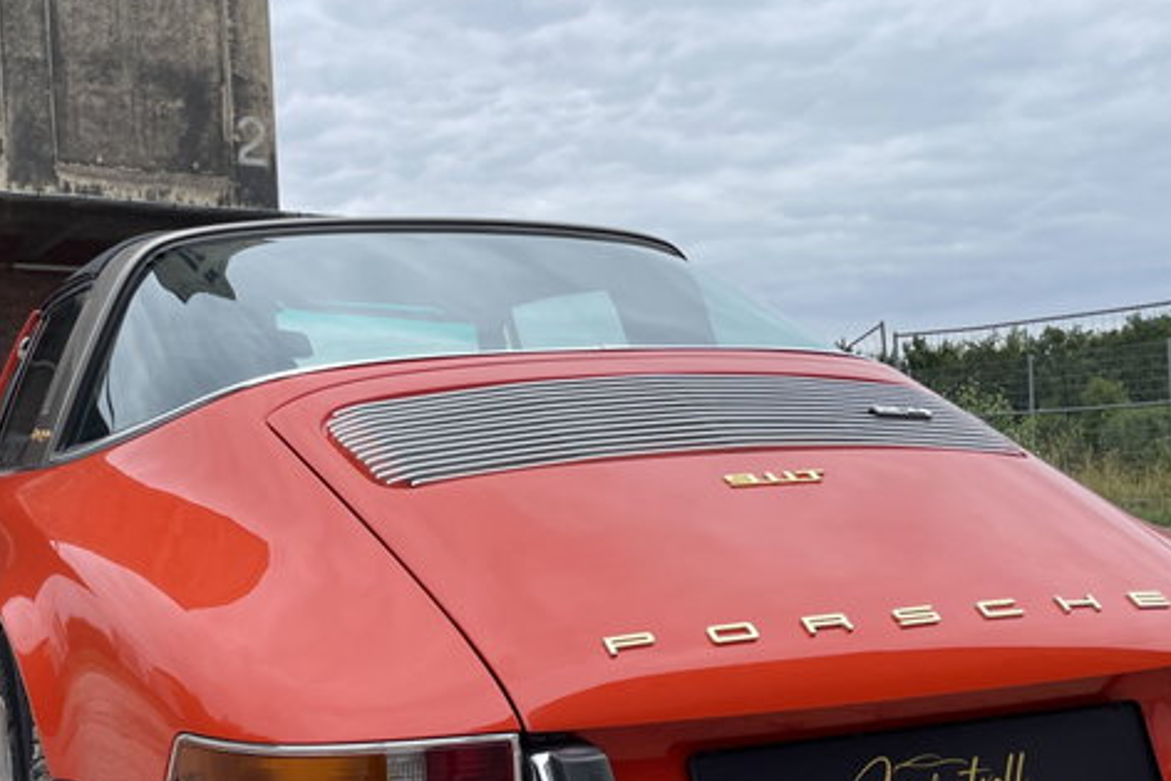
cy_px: 498
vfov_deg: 30.4
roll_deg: +3.0
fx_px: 1432
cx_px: 387
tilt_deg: -0.1
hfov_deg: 43.8
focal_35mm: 44
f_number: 1.6
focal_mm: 4.2
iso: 32
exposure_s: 1/1473
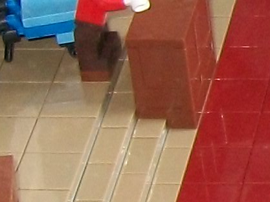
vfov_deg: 5.3
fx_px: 2200
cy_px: 66
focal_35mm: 282
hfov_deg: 6.6
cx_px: 704
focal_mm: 6
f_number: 2.7
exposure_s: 1/30
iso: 80
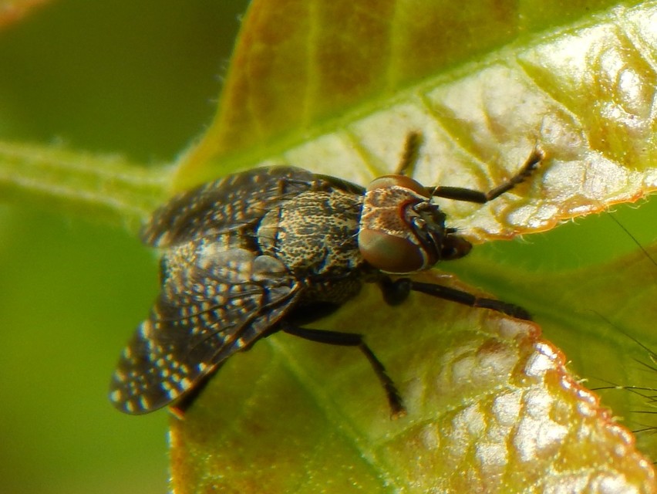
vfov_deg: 11.3
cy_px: 247
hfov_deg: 15.0
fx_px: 2488
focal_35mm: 131
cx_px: 328
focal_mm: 23.4
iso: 125
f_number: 4.8
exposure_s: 1/160
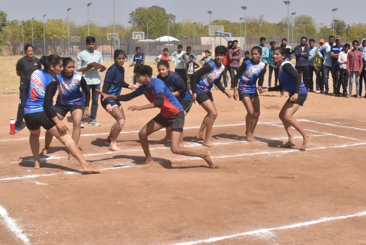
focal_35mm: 55
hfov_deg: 36.2
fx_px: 560
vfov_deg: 24.7
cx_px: 182
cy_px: 121
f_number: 29
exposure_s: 1/200
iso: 400
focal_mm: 36
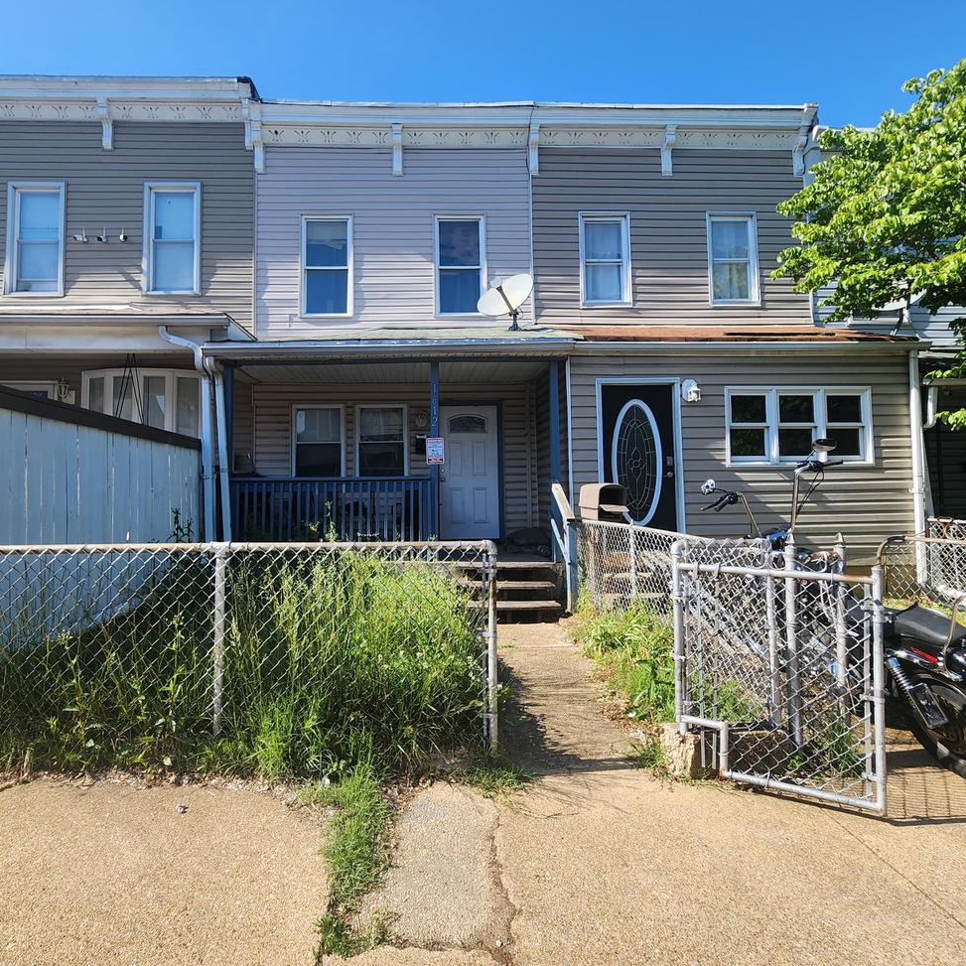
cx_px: 428
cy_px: 454
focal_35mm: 17
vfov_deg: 83.9
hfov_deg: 83.6
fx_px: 537
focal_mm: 2.2
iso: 50
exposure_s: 1/1087
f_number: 2.2
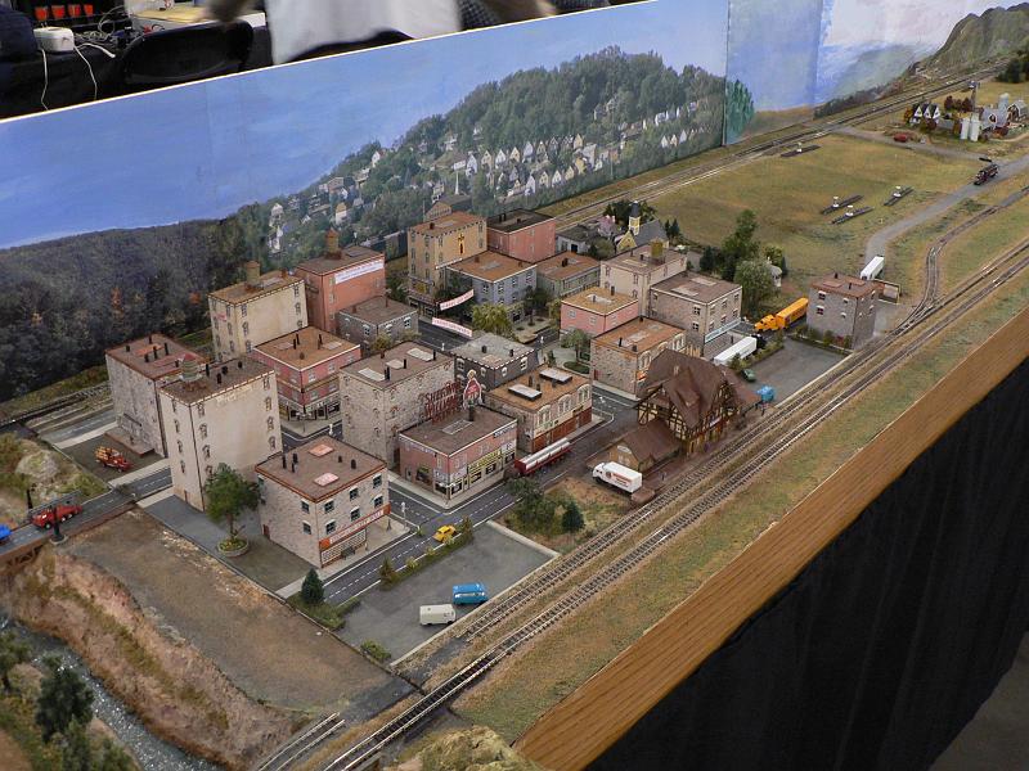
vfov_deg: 39.7
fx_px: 1070
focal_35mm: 36
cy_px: 386
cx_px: 514
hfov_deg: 51.4
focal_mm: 6
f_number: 2.8
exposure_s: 1/13
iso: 200
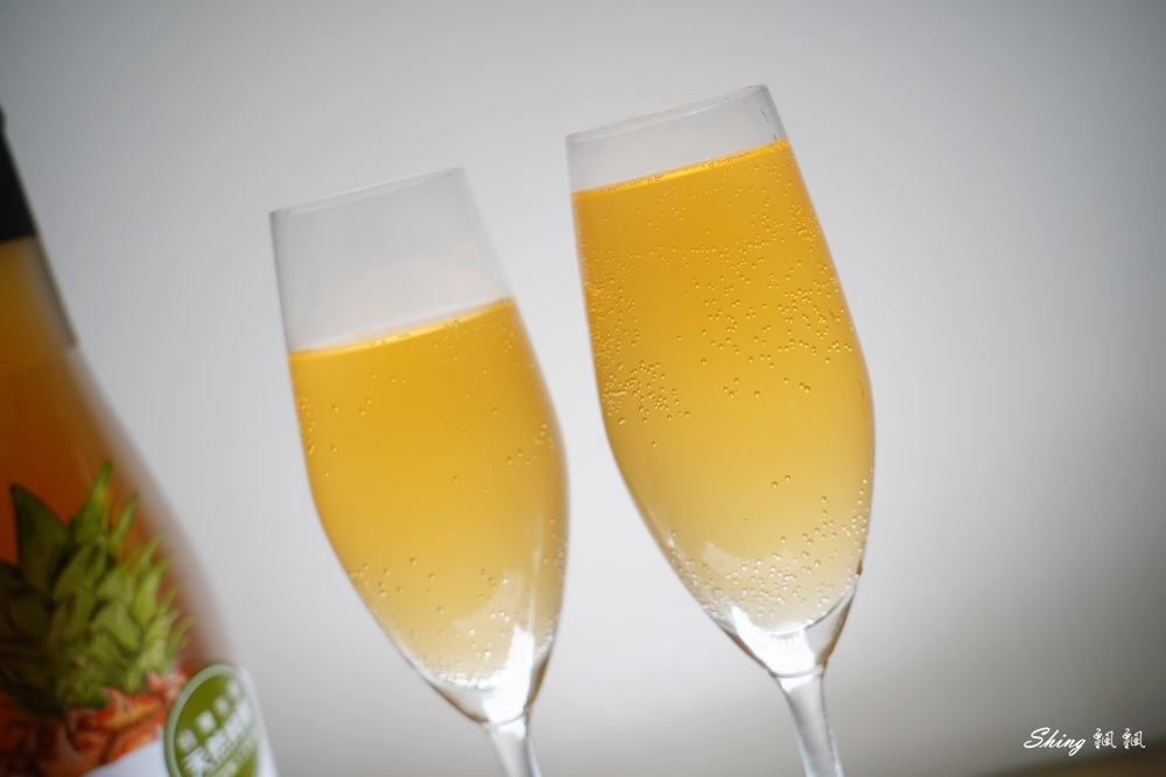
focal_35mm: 46
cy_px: 388
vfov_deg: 29.3
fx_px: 1490
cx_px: 583
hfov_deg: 42.7
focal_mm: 46
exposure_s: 1/50
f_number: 5
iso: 160
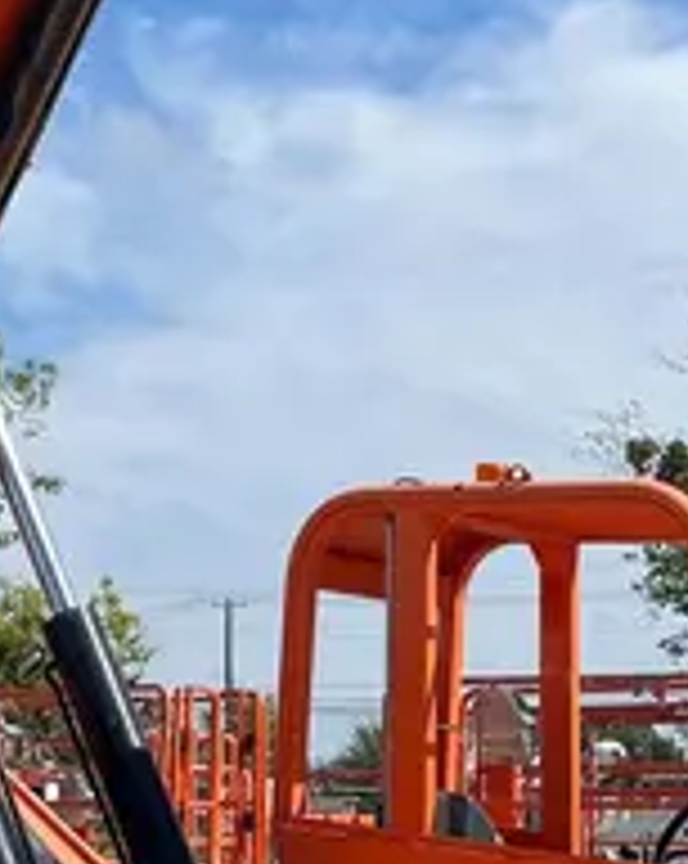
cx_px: 486
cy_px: 475
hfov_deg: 15.8
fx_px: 2475
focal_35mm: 97
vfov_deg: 19.8
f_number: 1.6
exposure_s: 1/4484
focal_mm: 5.1
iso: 50
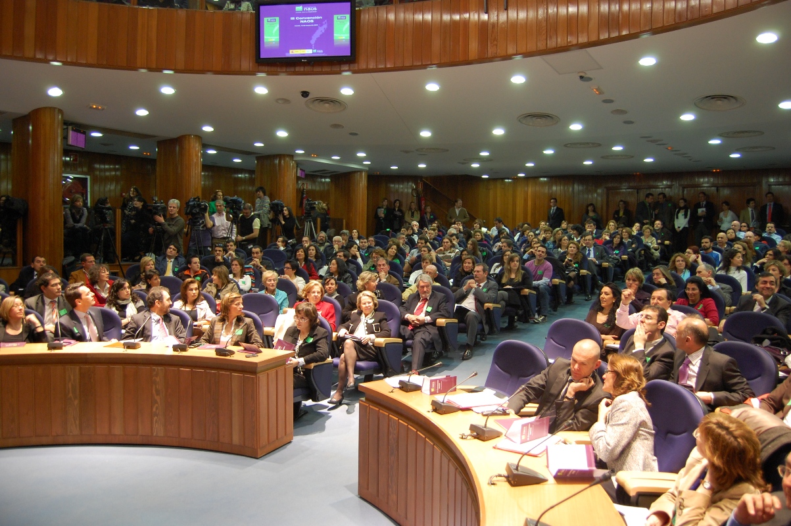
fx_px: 593
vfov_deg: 47.9
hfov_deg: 67.4
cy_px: 263
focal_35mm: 27
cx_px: 396
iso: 800
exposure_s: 1/30
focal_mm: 18
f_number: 3.5
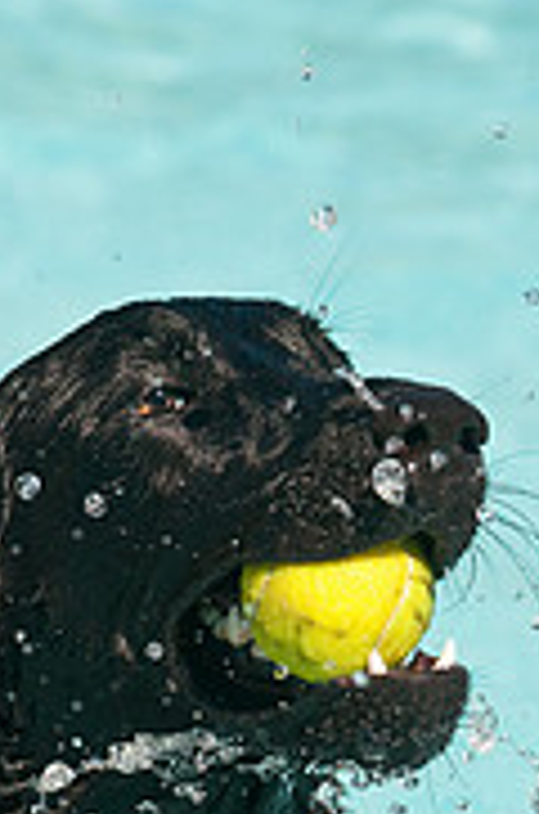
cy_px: 769
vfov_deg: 2.8
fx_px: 16840
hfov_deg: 1.8
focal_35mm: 747
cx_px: 362
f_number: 5.6
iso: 200
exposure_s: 1/1250
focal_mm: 200
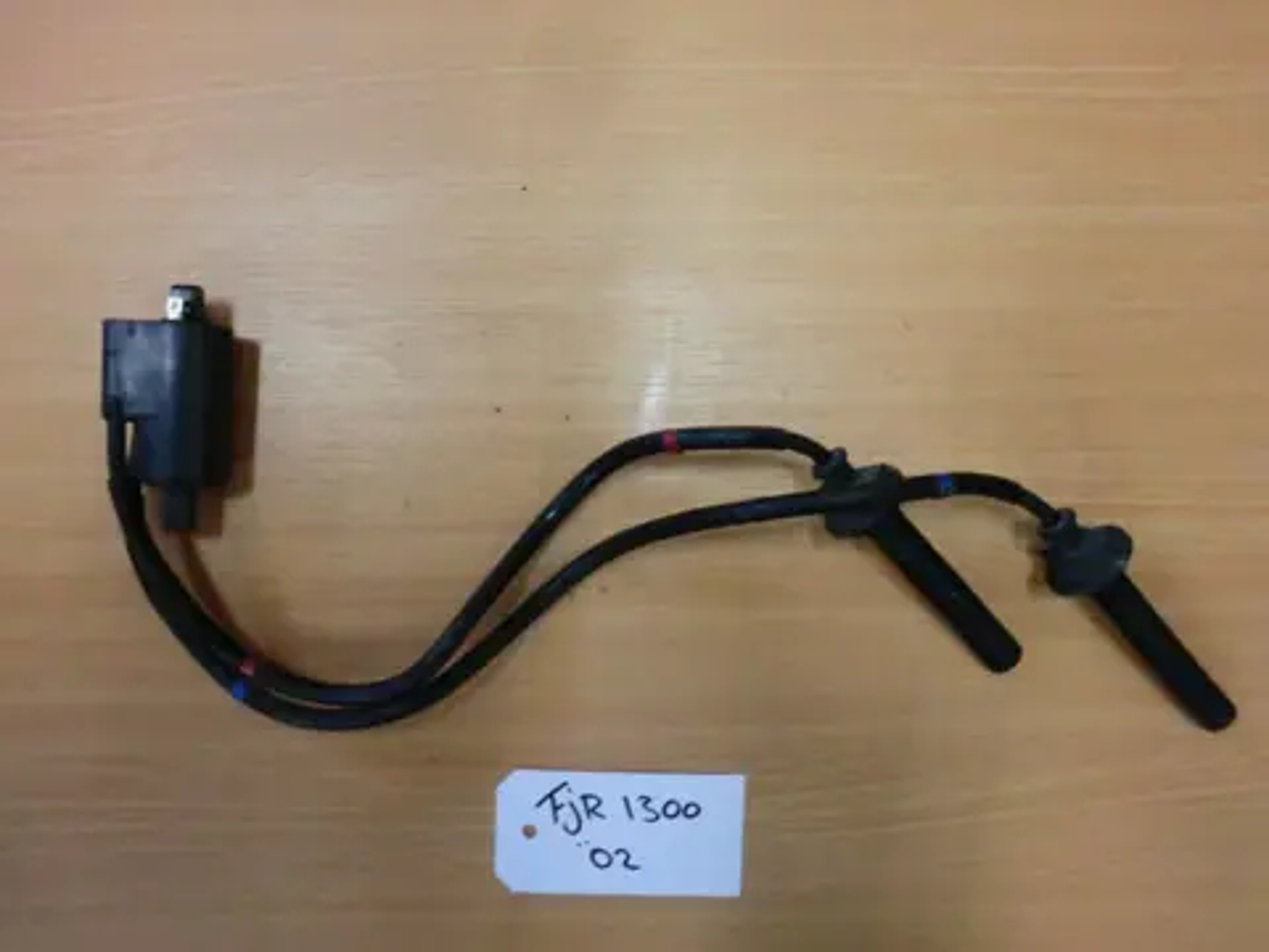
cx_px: 634
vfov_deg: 51.4
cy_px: 476
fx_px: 990
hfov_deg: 65.3
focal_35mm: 27
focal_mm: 4.9
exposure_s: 1/60
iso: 500
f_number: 3.2
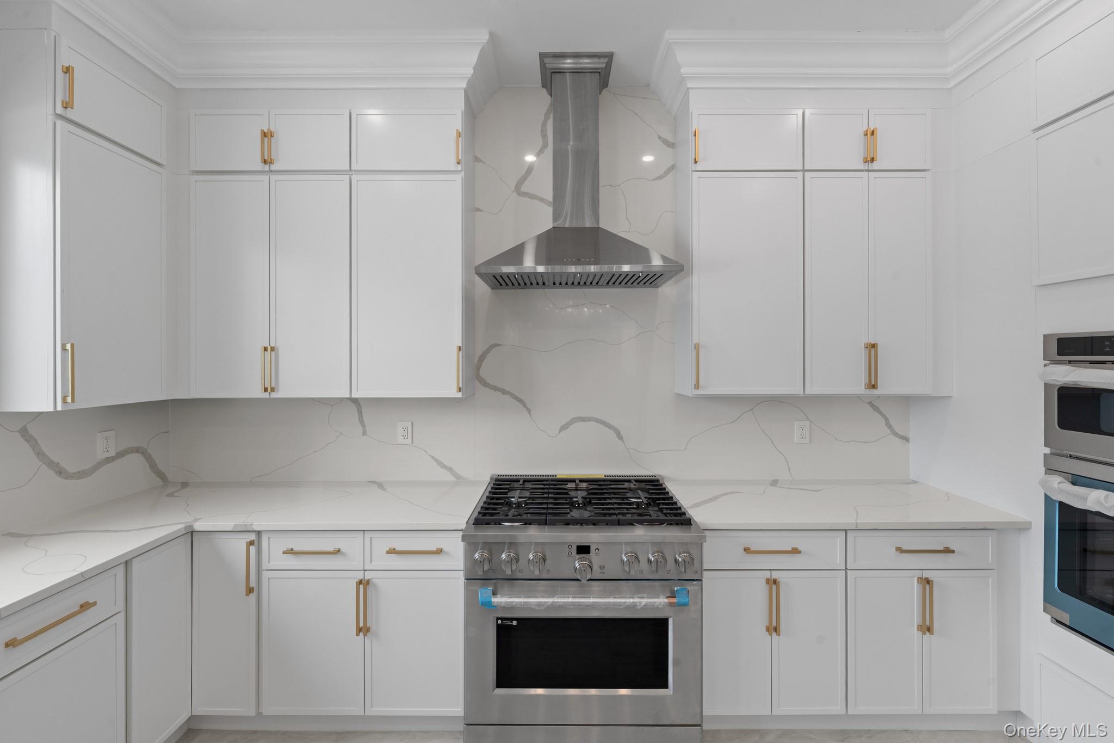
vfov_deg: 81.2
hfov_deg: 104.3
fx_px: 433
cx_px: 557
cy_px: 372
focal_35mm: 14
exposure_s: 1/10
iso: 250
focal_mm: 14
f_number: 10
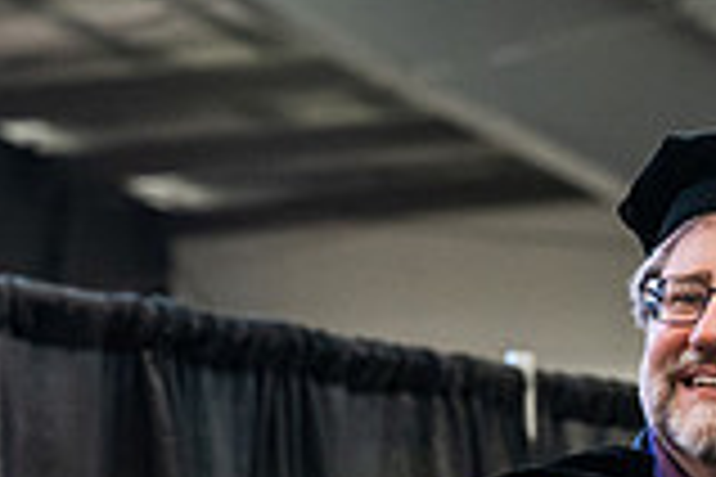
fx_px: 6185
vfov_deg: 4.4
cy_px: 803
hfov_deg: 6.6
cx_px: 869
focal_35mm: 311
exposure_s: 1/200
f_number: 4.5
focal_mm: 85
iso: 4000
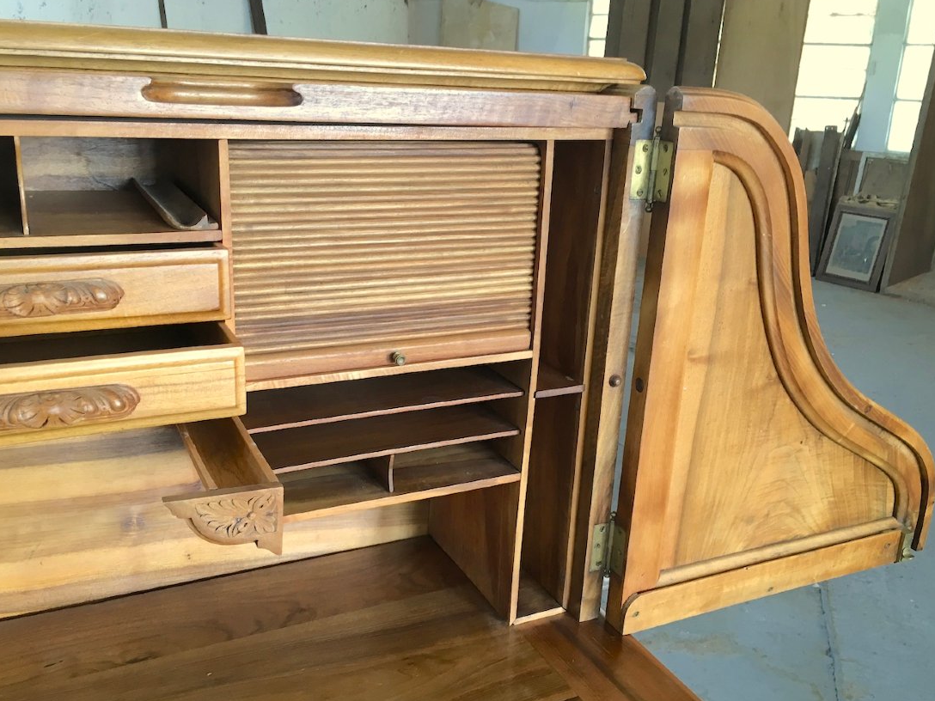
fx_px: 864
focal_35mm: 32
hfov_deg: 56.8
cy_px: 361
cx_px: 470
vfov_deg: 44.2
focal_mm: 4.15
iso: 80
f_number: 2.2
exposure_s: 1/33
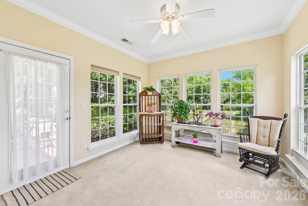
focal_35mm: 14
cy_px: 103
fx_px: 120
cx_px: 154
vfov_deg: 81.2
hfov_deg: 104.3
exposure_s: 1/40
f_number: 8
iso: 100
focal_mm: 14
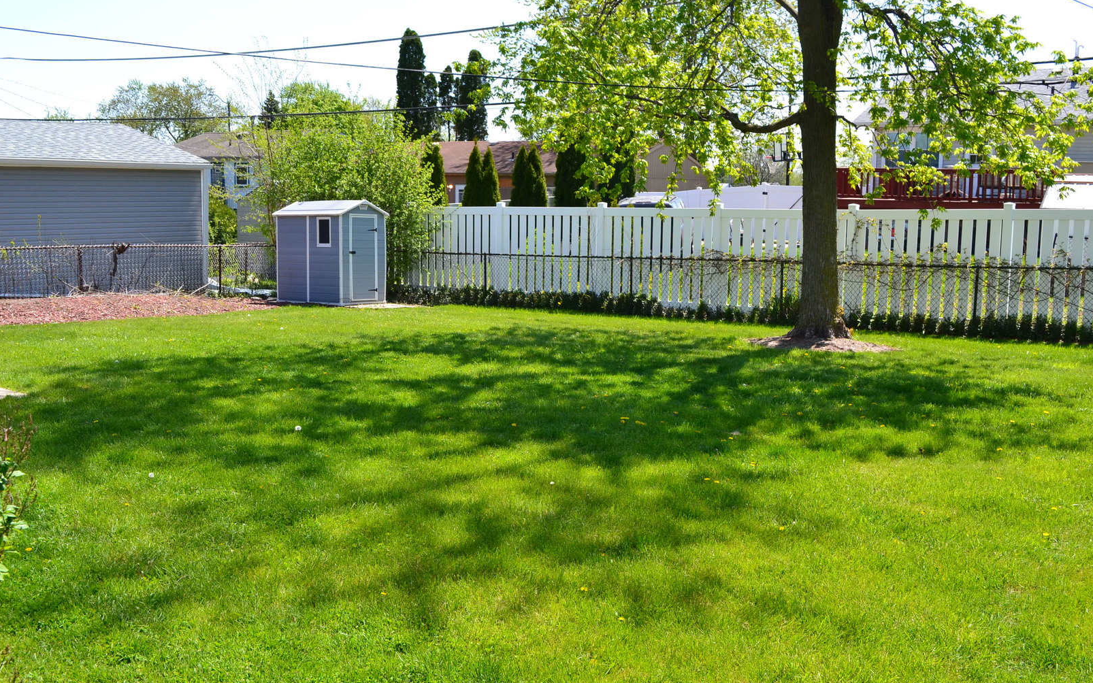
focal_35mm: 37
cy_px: 354
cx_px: 549
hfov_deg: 52.7
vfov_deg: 34.4
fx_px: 1102
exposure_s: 1/250
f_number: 10
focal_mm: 24
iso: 400
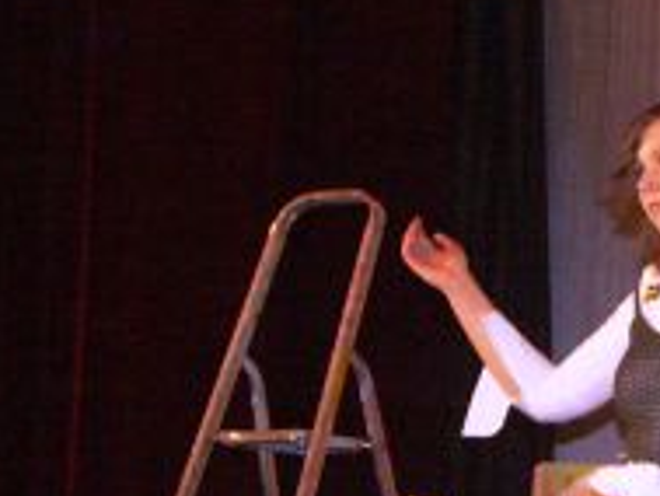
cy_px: 346
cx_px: 911
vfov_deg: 10.4
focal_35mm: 142
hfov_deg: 13.3
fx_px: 2709
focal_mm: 10.84
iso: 200
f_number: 2.8
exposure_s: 1/50
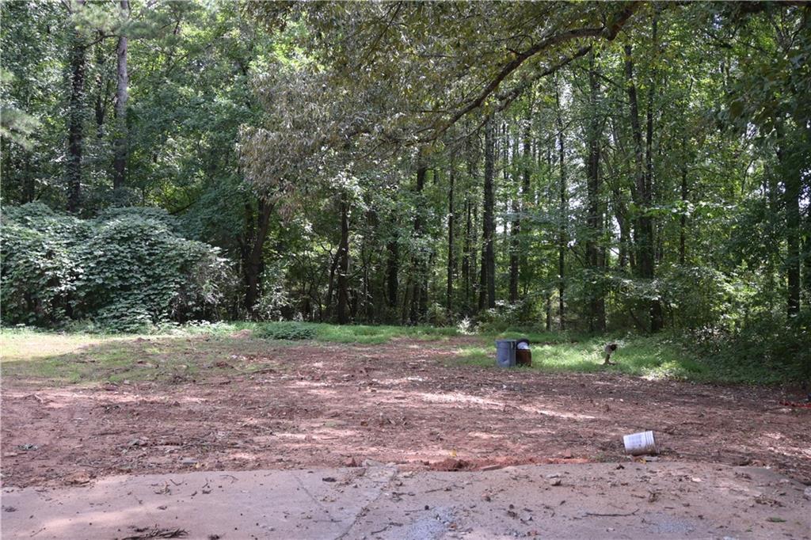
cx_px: 406
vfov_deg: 38.3
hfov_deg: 55.1
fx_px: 777
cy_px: 270
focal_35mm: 34
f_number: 4.2
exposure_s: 1/1000
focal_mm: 23
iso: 1000
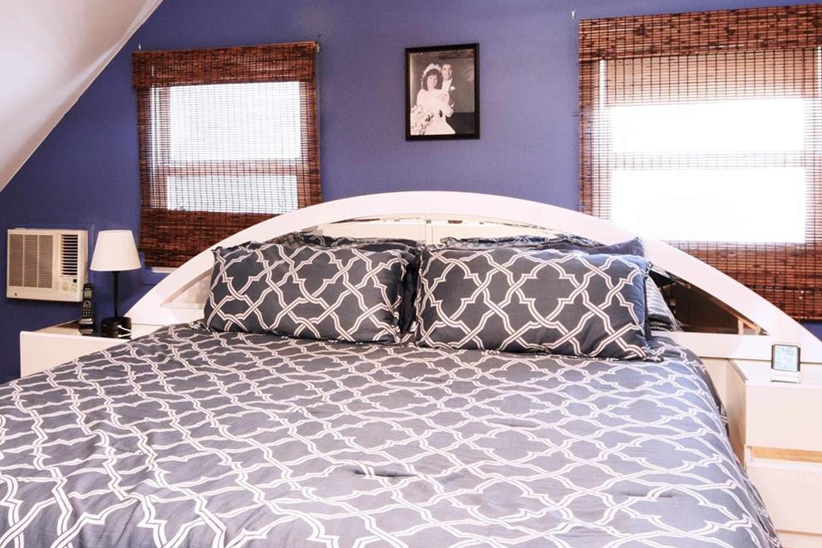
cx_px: 332
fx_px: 777
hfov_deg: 55.4
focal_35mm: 34
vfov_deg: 38.5
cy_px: 191
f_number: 9
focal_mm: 11
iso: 320
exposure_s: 1/1.25
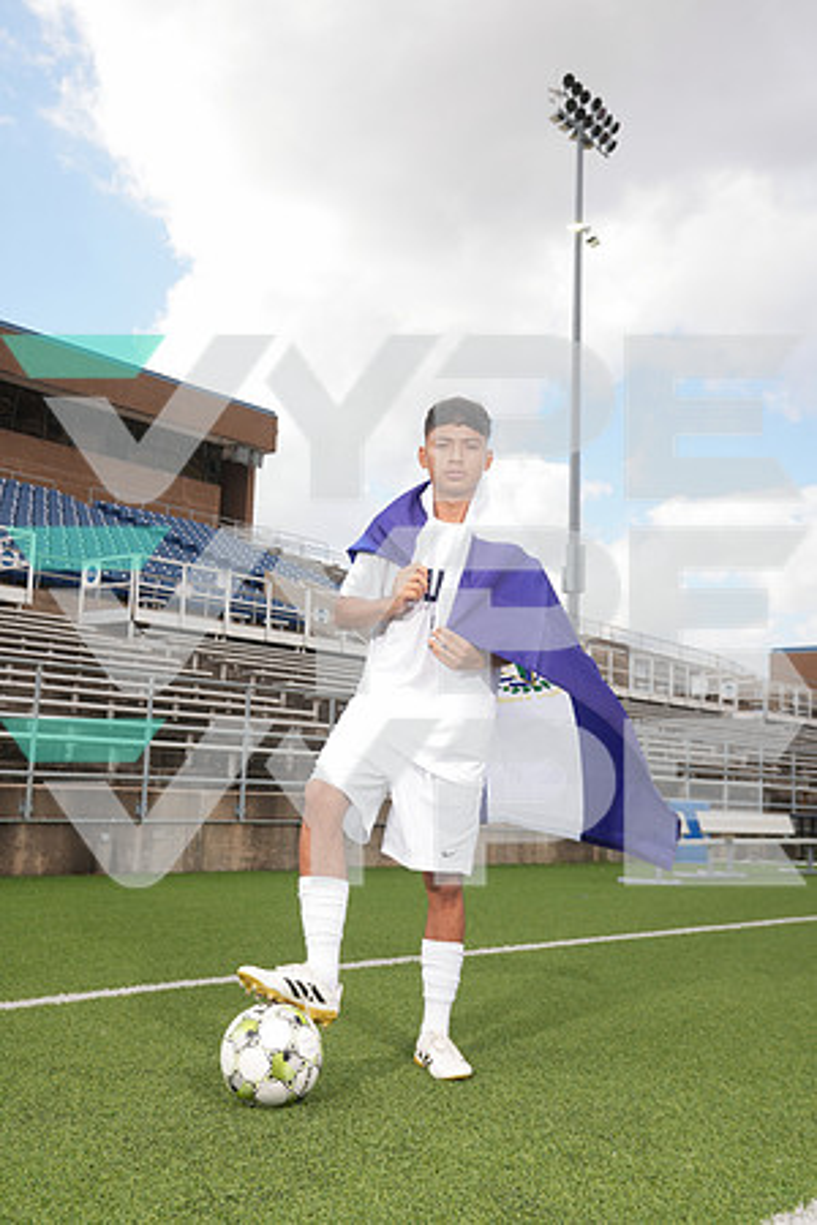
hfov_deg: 34.2
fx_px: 1328
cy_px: 612
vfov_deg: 49.6
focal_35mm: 39
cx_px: 408
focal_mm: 39
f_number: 6.3
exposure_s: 1/200
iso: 100
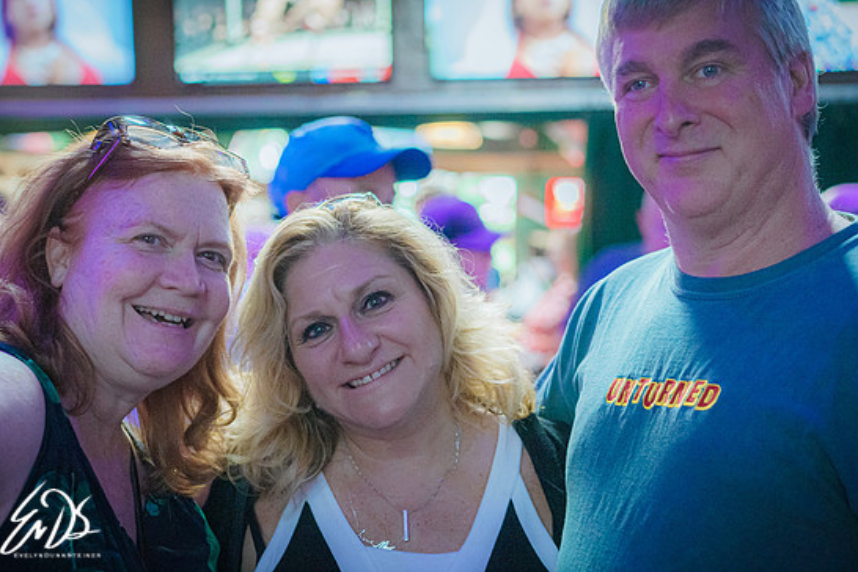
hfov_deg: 30.5
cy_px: 342
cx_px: 370
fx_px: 1573
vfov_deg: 20.6
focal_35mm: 66
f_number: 2.8
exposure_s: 1/125
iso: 3200
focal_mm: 55
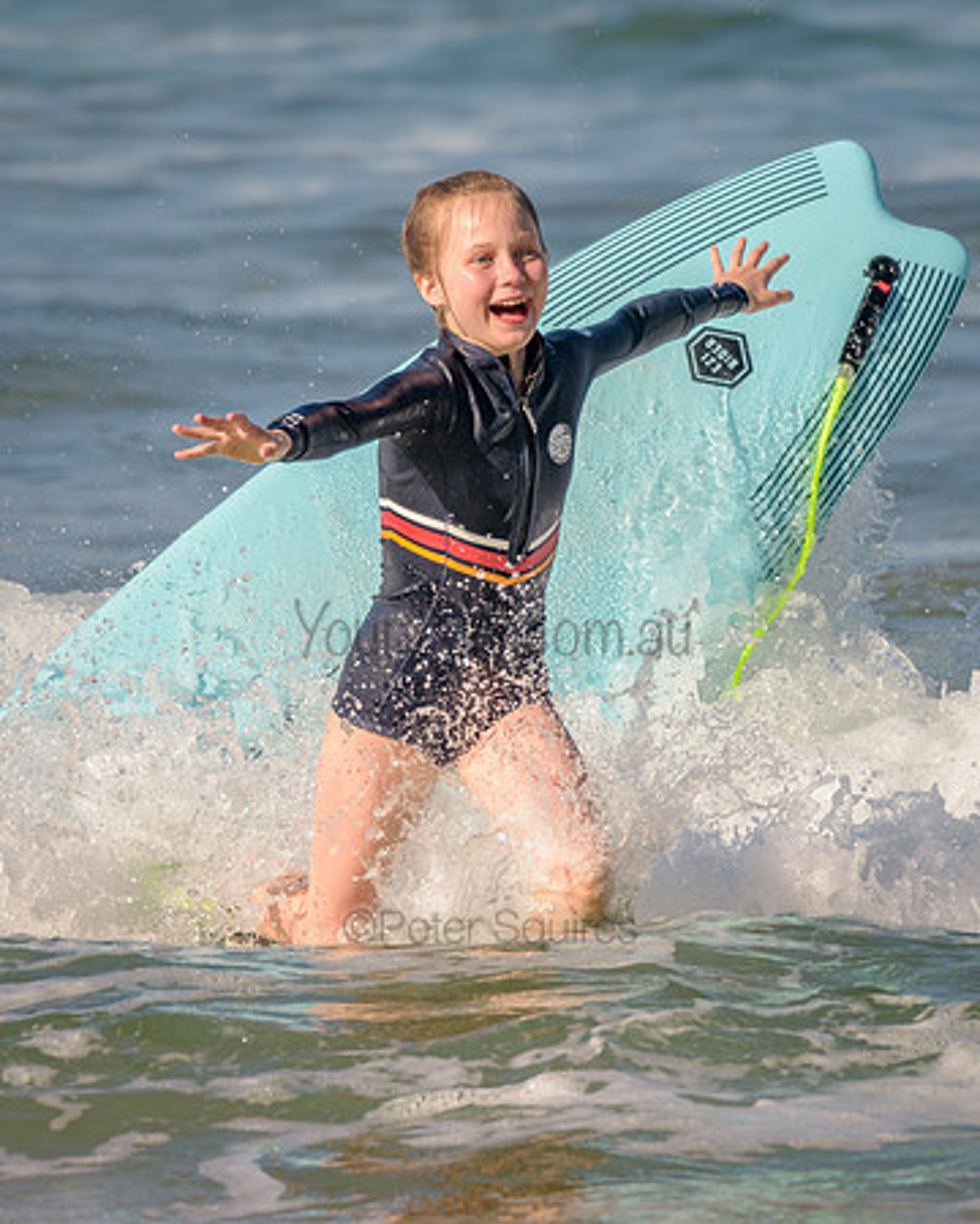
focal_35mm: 893
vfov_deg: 2.2
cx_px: 372
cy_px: 477
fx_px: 32364
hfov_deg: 1.7
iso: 125
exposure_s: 1/2000
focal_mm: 440
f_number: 5.6
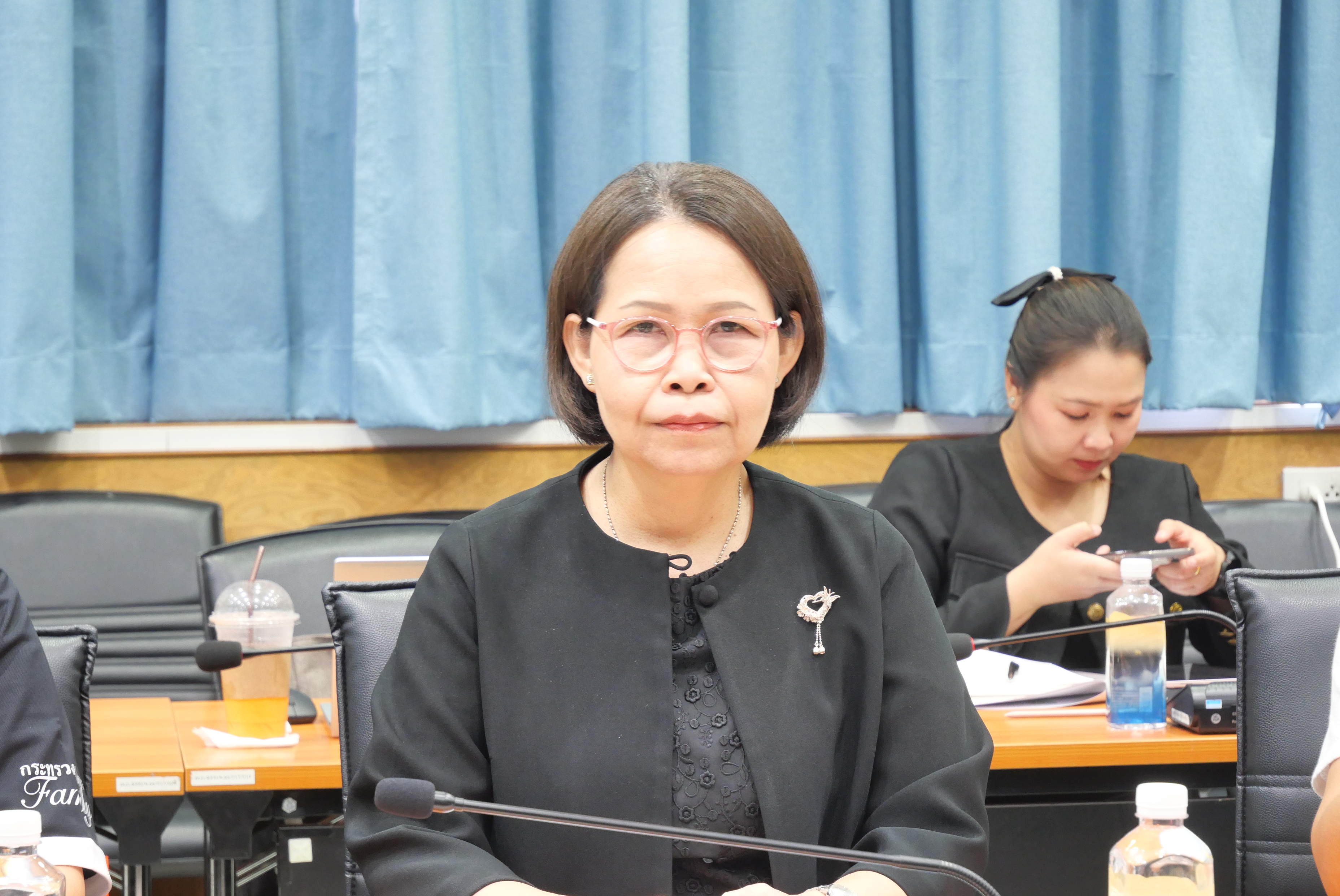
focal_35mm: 108
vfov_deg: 12.7
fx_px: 4022
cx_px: 670
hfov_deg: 18.9
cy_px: 448
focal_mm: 52
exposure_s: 1/6
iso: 1000
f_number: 5.6
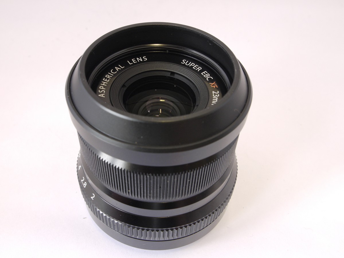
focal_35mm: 40
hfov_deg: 46.8
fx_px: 398
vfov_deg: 36.0
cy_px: 129
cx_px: 172
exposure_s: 1/8
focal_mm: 20
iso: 400
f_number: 10
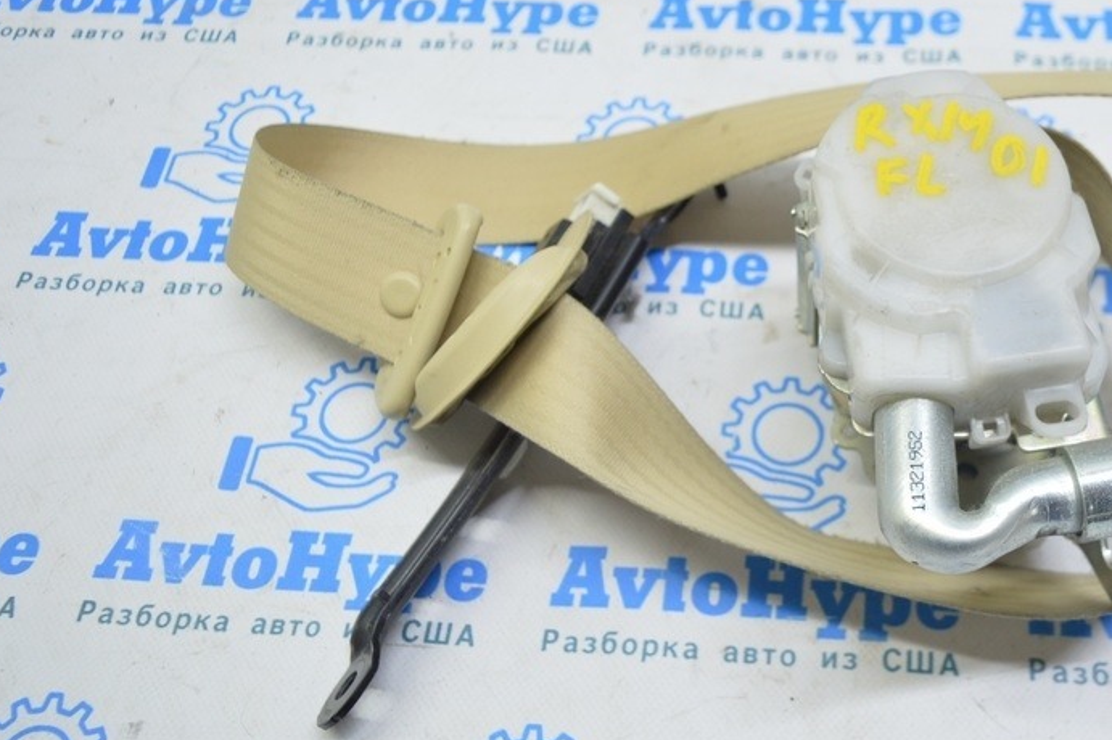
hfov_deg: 47.6
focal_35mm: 40
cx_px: 752
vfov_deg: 33.4
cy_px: 369
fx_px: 1235
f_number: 3.5
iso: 400
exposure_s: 1/40
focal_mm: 18
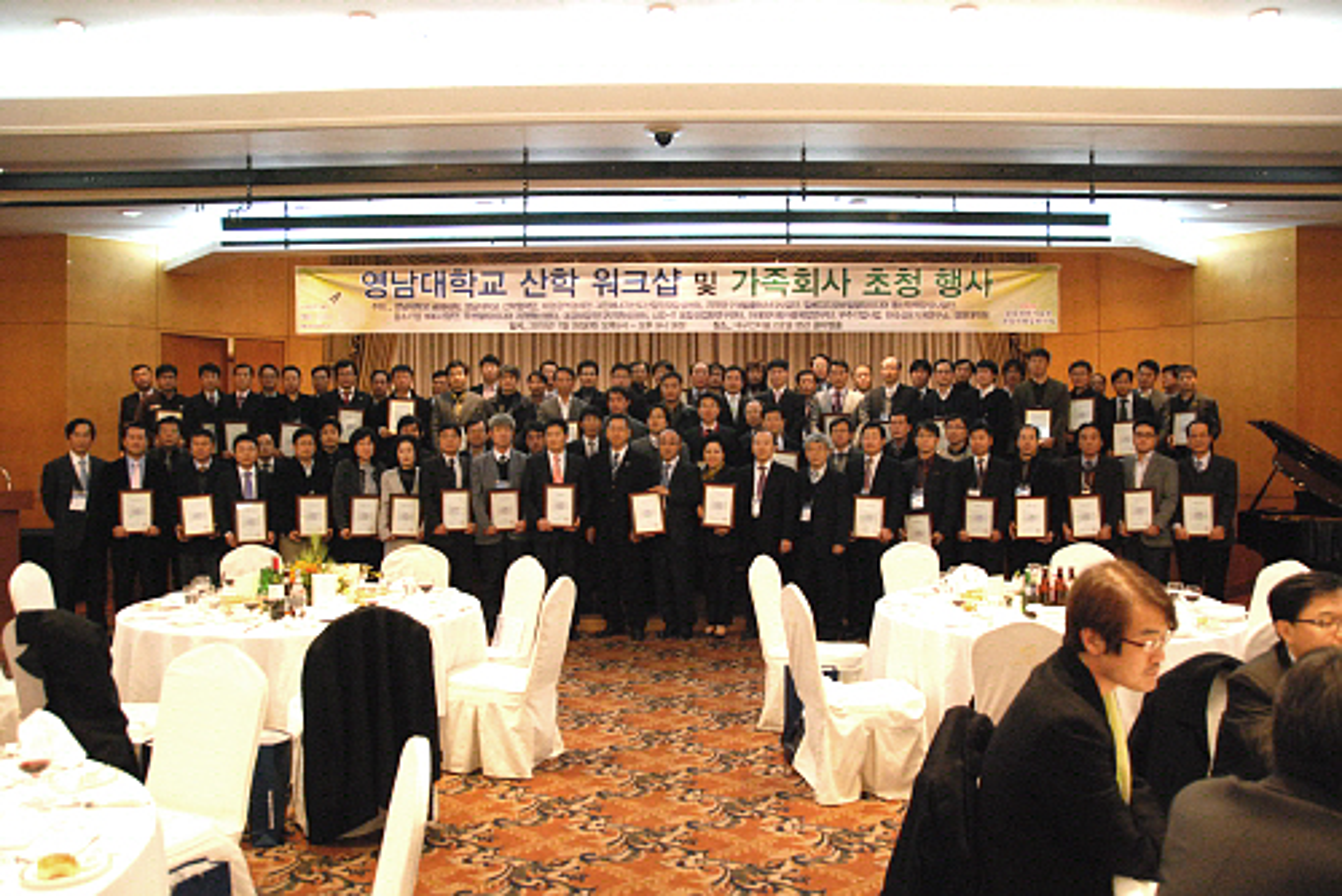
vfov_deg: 48.0
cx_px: 671
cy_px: 448
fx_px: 1007
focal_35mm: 27
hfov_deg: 67.4
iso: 1600
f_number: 3.5
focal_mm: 18
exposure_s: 1/80
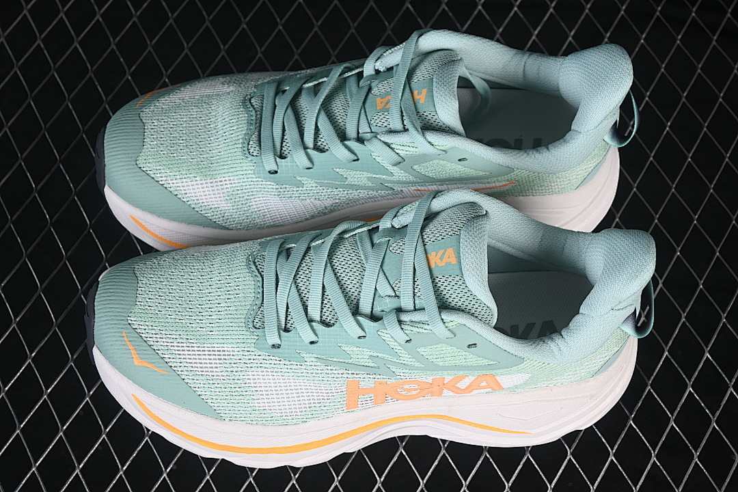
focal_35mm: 75
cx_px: 369
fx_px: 1537
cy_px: 246
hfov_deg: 27.0
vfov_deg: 18.2
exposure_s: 1/80
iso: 160
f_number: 7.1
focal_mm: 50
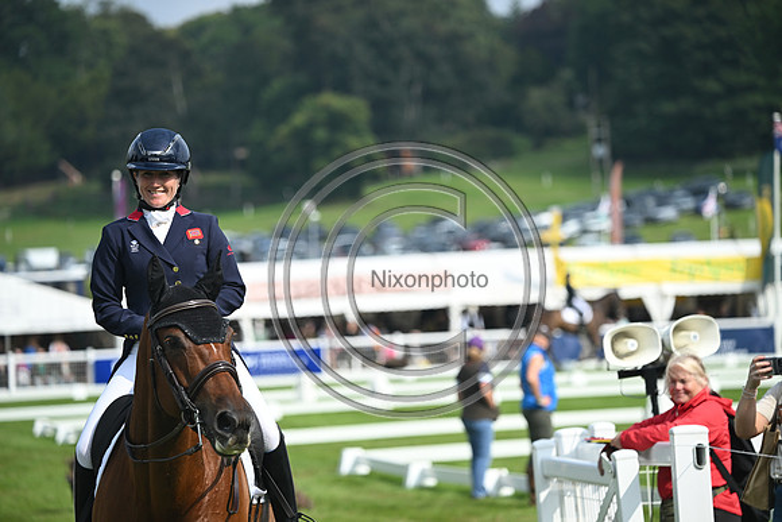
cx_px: 391
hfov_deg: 9.4
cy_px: 261
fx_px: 4780
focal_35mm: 220
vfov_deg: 6.2
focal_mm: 220
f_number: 5
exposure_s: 1/1250
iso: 280
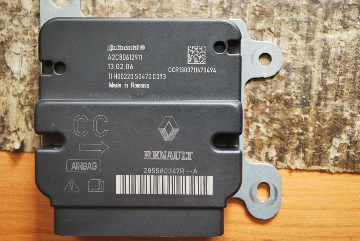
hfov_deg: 31.9
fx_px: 631
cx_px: 180
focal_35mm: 63
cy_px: 120
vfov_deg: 21.6
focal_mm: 42
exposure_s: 1/30
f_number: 5.3
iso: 360
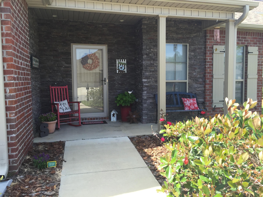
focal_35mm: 29
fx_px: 220
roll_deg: +0.0
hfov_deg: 61.7
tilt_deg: -2.7
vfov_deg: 48.2
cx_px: 132
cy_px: 98
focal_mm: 4.15
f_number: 2.2
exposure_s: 1/412
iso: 32
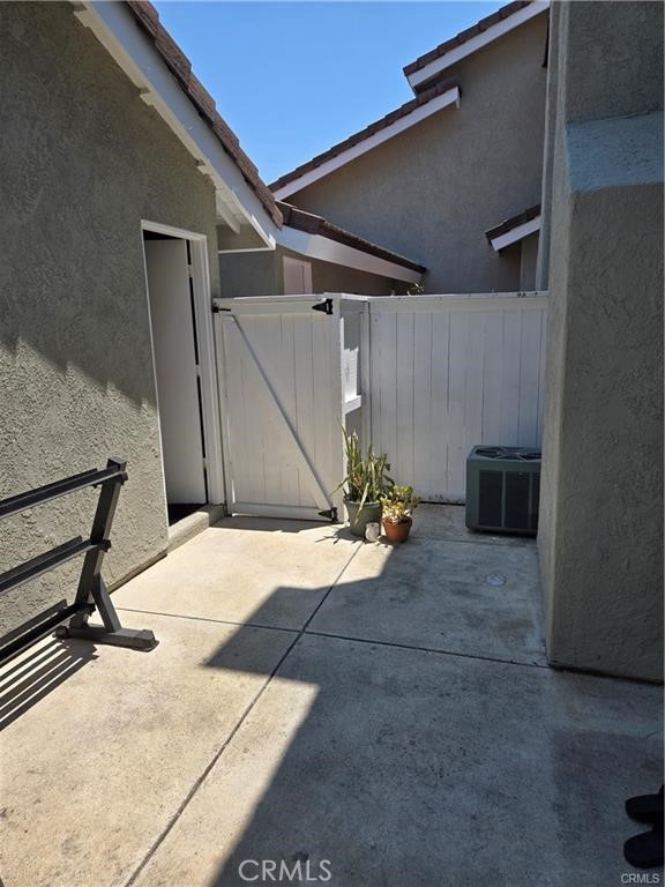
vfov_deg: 73.9
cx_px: 332
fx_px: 589
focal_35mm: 23
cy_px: 444
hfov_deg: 58.9
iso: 25
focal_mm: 5.4
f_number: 1.8
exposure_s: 1/1610
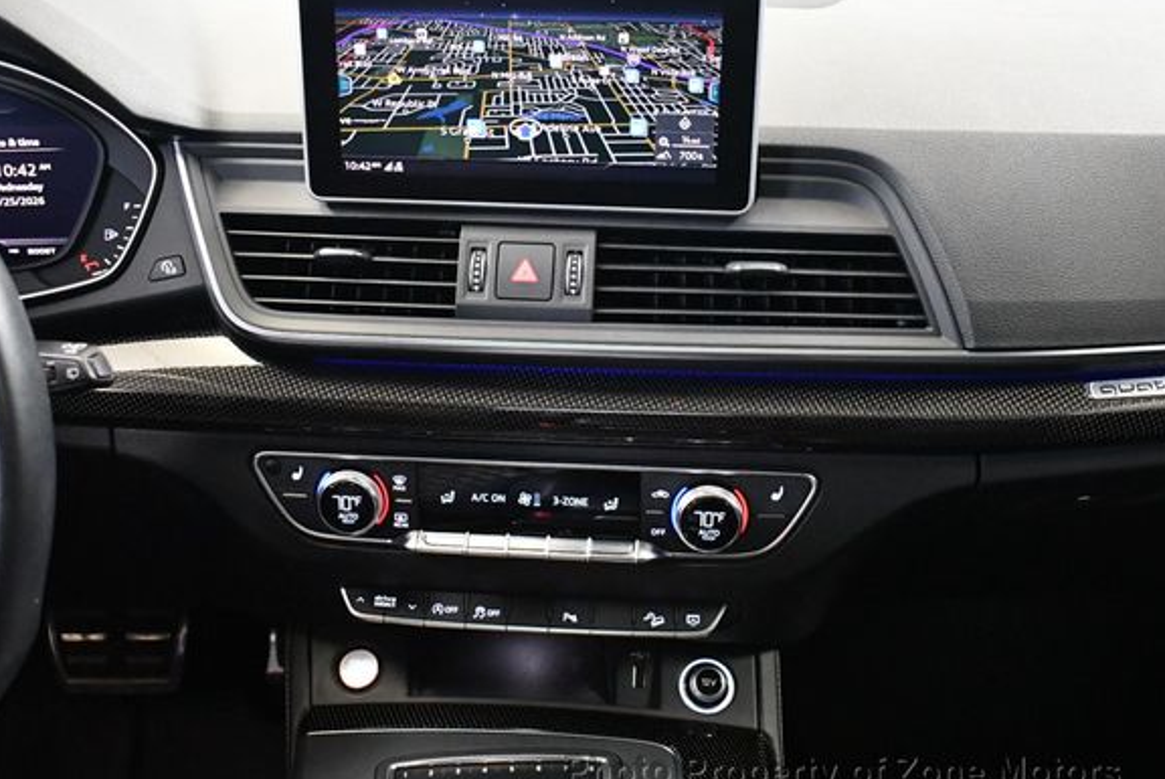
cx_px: 540
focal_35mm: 40
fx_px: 1295
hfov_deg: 48.4
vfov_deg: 33.5
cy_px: 376
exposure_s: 1/60
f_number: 3.5
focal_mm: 18
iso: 6400
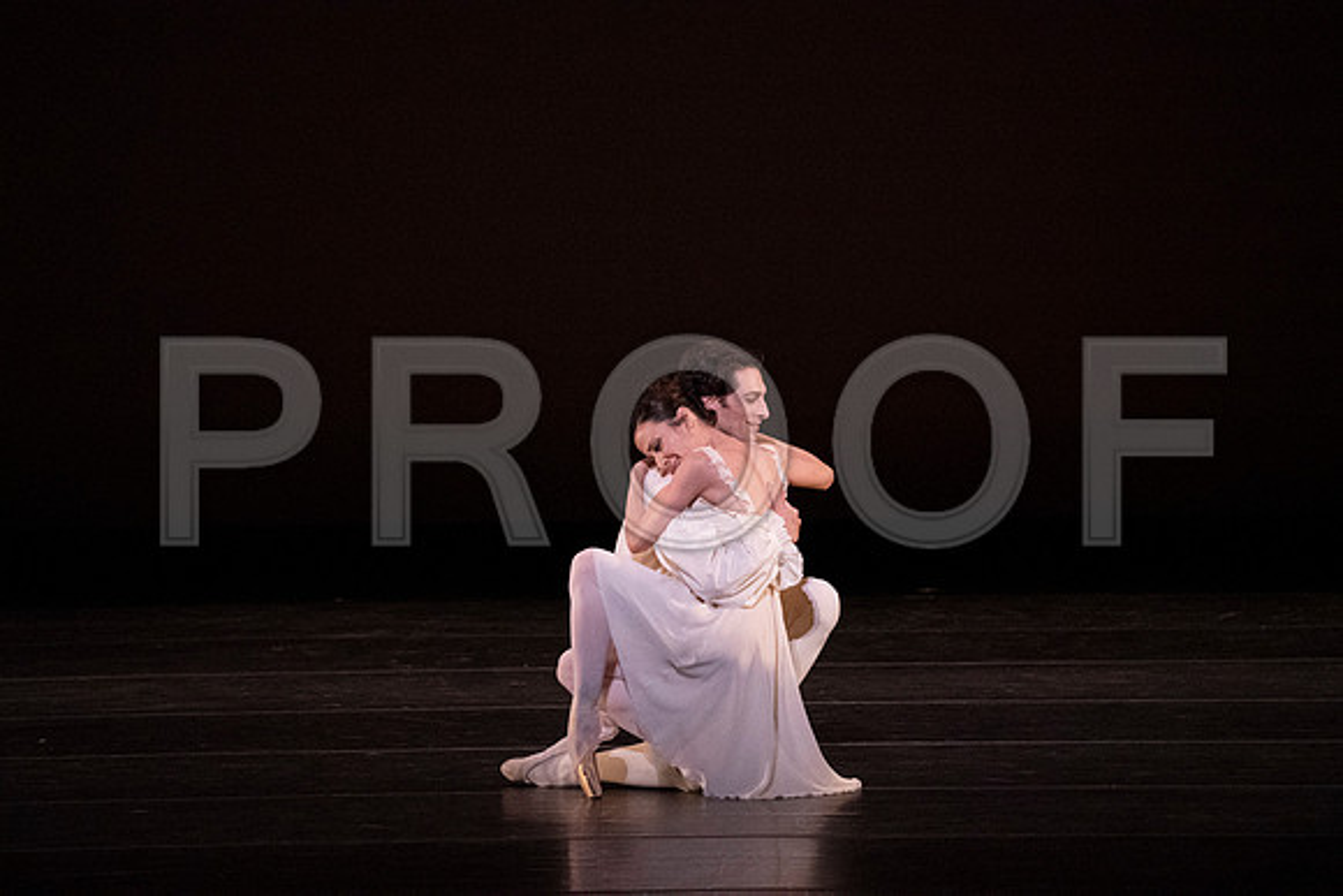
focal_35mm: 400
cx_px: 672
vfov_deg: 3.4
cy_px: 448
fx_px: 14925
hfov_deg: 5.2
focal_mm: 400
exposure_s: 1/400
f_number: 7.1
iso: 20000
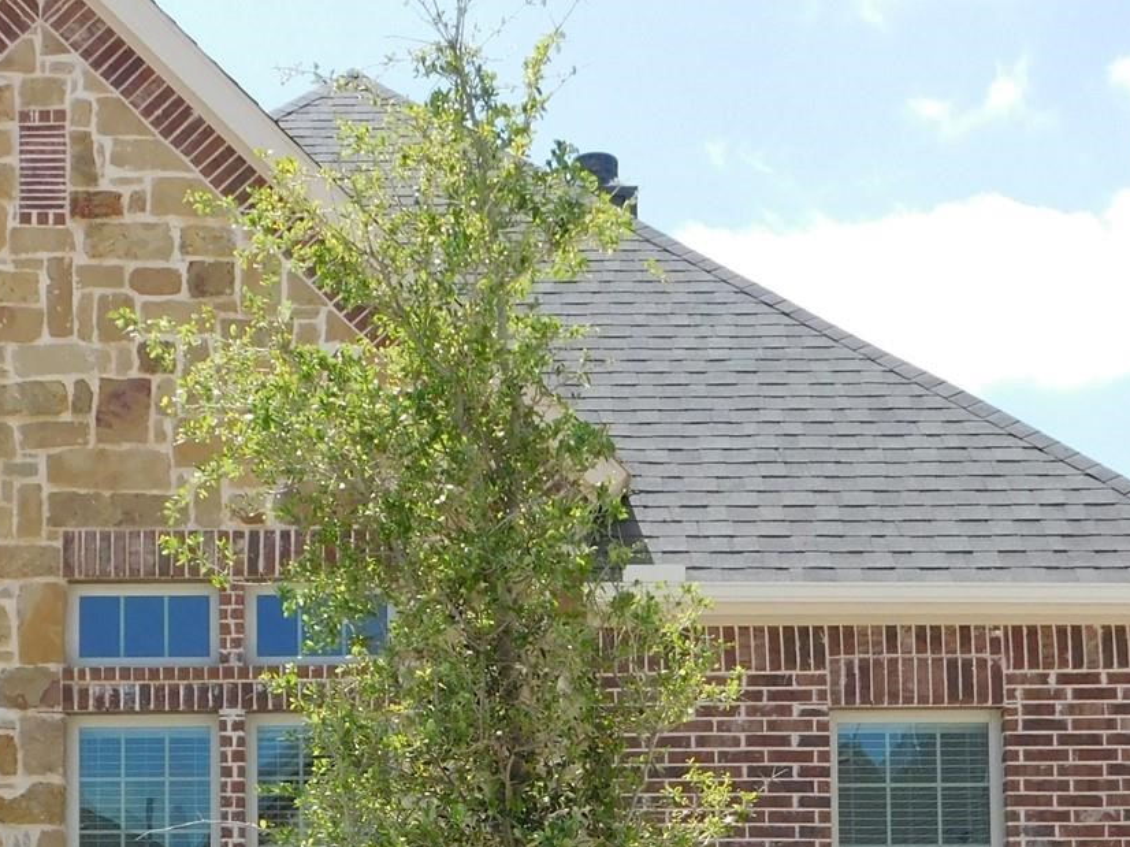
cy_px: 876
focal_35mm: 62
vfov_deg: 22.6
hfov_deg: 31.1
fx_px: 2023
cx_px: 423
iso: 125
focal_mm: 4.5
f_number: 3.1
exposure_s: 1/1000
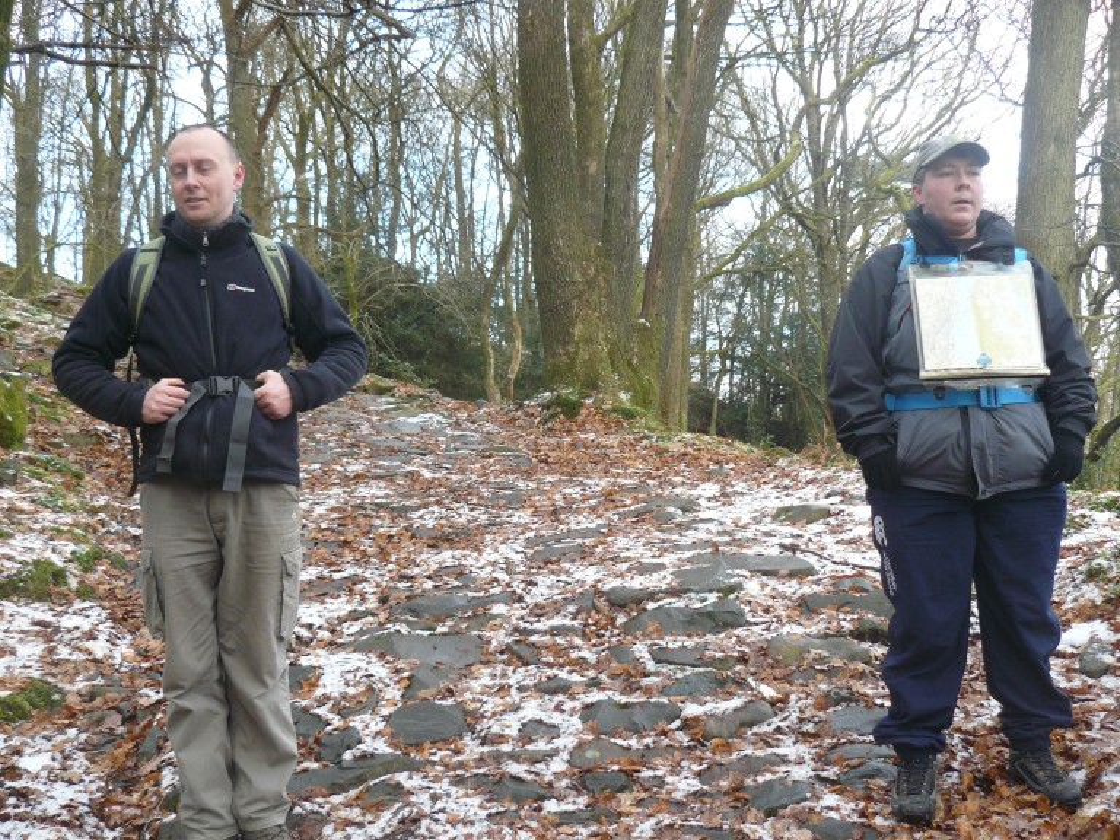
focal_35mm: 36
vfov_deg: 39.7
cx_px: 560
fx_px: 1165
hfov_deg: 51.4
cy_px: 420
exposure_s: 1/50
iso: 100
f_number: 2.8
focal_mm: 6
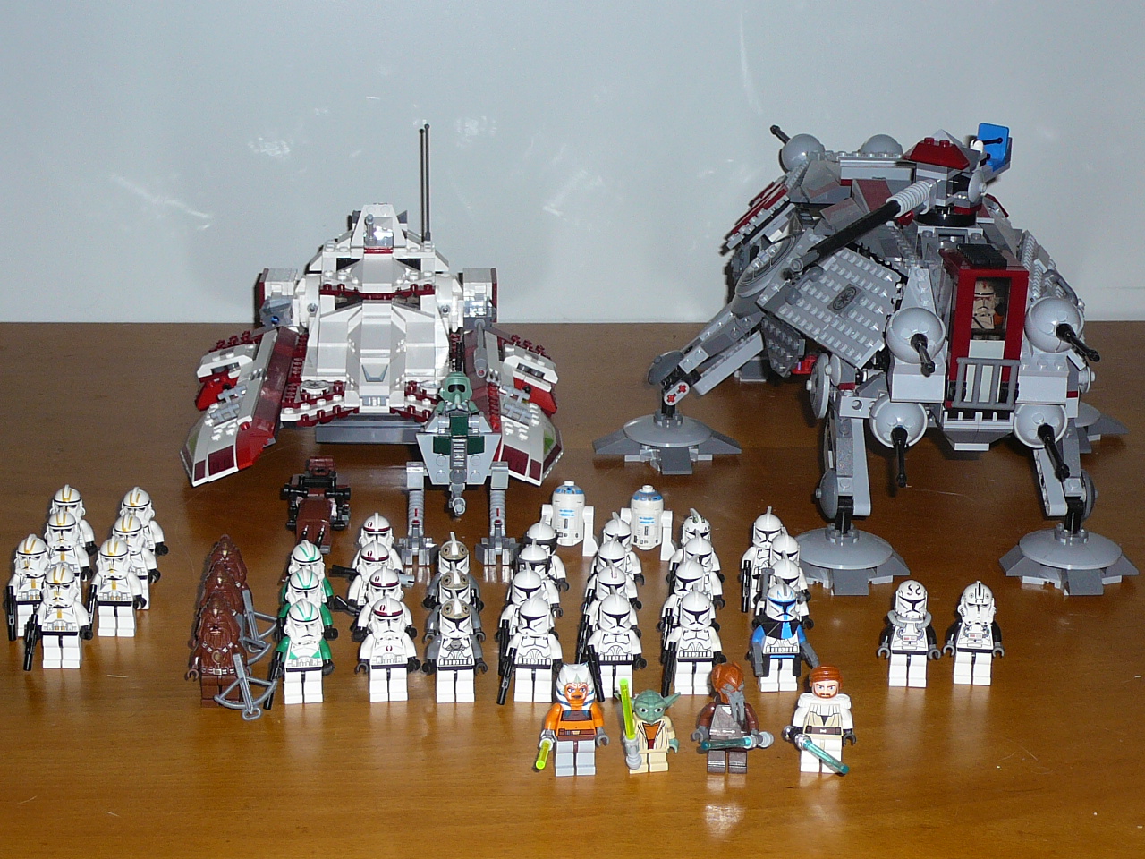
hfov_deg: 29.8
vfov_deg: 22.6
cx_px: 572
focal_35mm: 65
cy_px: 430
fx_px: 2150
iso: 80
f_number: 3.4
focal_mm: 7.8
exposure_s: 1/30
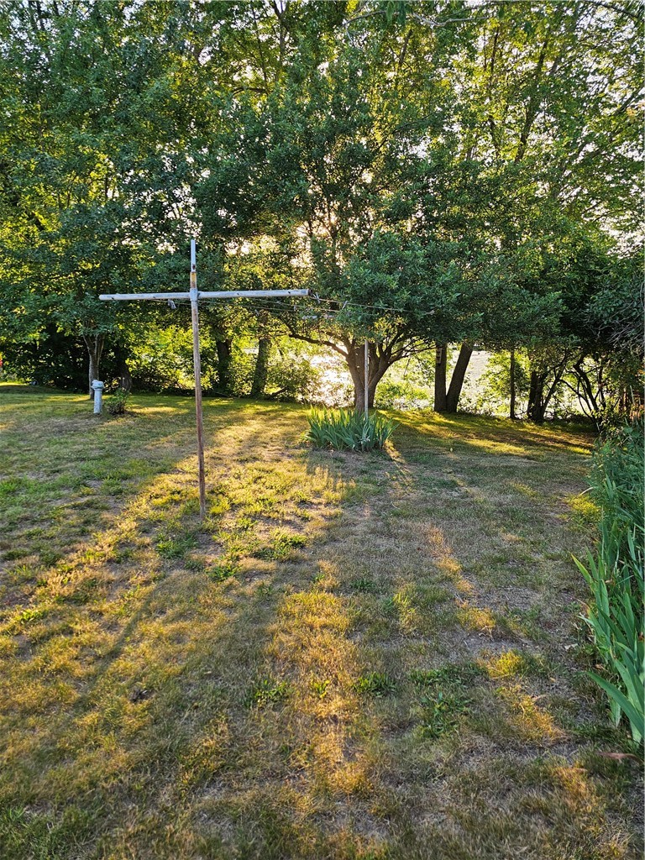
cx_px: 322
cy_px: 430
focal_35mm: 23
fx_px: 571
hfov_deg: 58.9
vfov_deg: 73.9
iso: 64
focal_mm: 6.3
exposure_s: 1/180
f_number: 1.7
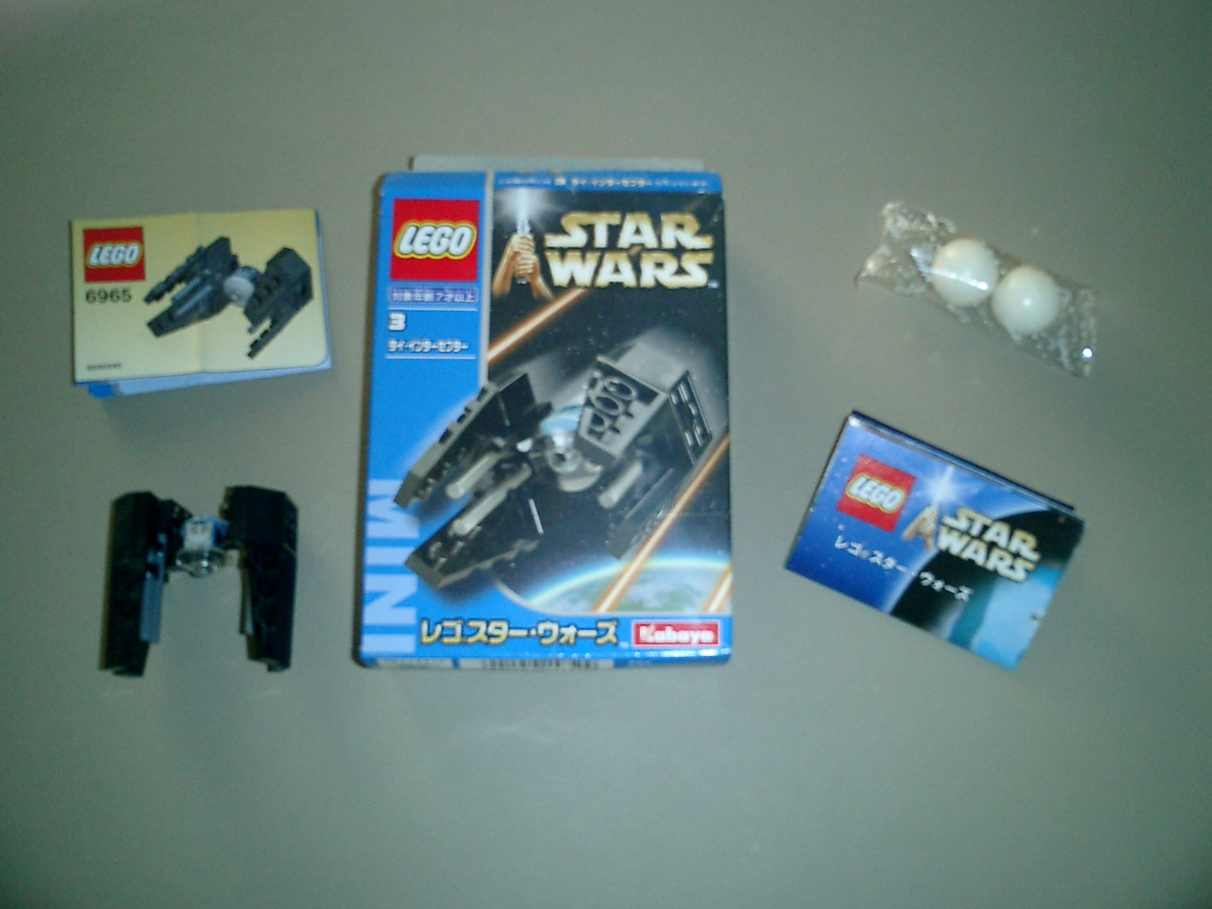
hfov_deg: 51.4
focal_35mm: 36
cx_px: 606
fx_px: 1260
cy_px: 454
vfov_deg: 39.7
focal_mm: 7.5
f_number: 3.2
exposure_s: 1/30
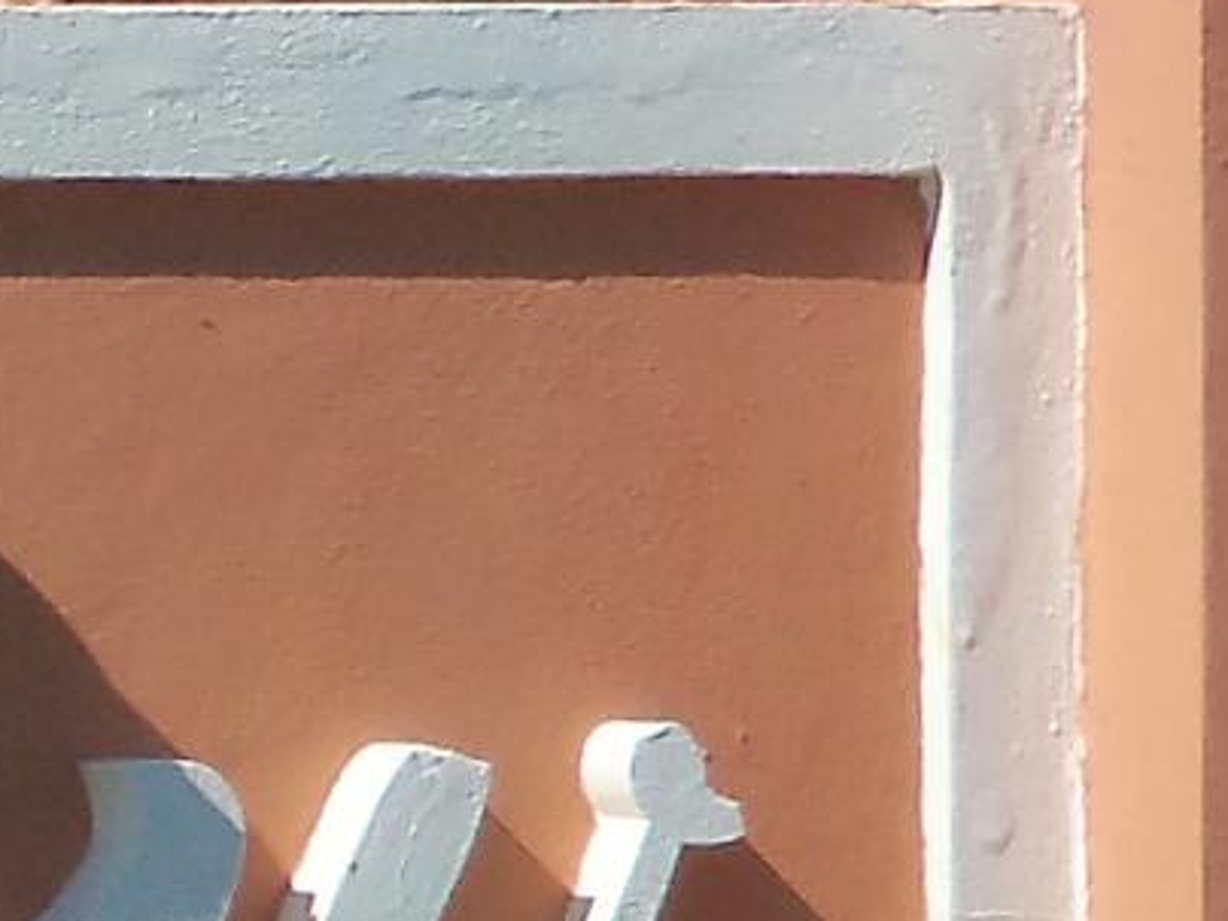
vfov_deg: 3.2
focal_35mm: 460
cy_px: 1337
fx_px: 16318
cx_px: -1347
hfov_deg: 4.2
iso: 64
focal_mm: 10.9
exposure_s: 1/640
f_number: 4.8
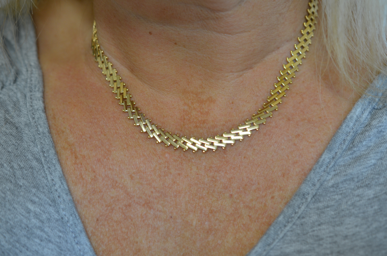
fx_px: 644
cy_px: 128
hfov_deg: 33.5
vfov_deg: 22.5
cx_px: 194
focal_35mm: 60
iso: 400
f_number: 4
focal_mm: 40
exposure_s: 1/60
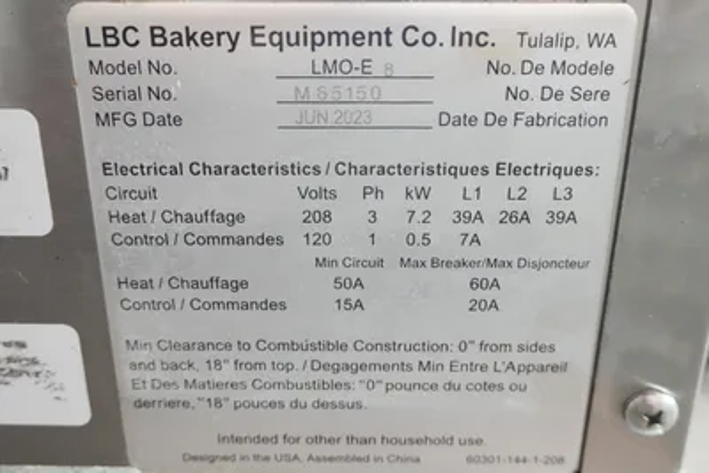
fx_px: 709
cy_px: 236
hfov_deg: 53.1
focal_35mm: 36
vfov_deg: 36.9
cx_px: 354
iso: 3200
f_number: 3.5
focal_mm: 13.29
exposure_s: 1/40
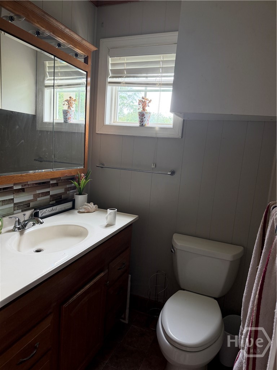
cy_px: 185
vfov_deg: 71.6
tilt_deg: -9.5
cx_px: 138
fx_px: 256
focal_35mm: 24
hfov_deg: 56.8
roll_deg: -4.1
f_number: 1.78
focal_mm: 6.76
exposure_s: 1/115
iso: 200
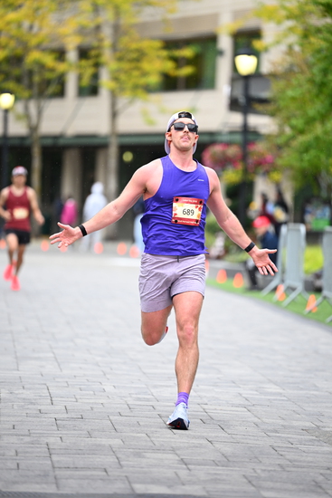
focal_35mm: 180
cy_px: 249
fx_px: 2488
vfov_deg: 11.4
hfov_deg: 7.6
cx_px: 166
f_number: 2.8
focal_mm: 180
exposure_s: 1/1600
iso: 1250
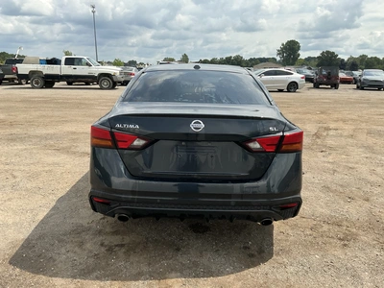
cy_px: 144
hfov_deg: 63.4
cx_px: 192
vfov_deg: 49.7
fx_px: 311
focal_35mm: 28
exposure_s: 1/1675
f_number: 1.8
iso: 25
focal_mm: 3
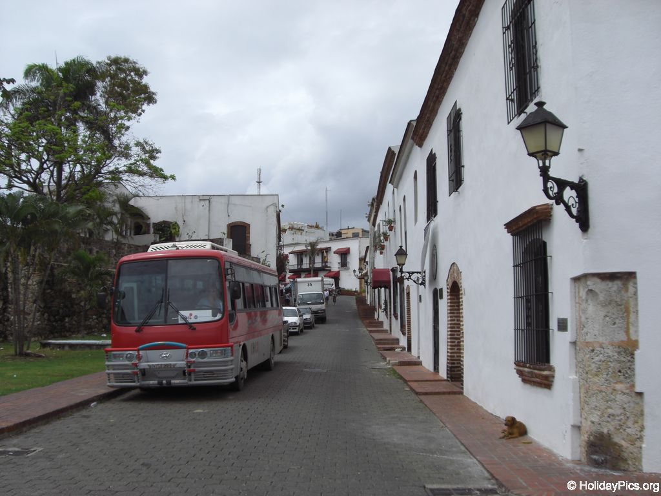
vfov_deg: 37.7
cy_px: 248
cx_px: 330
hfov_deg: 49.0
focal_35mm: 38
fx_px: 726
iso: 64
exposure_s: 1/250
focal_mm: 6.2
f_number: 8
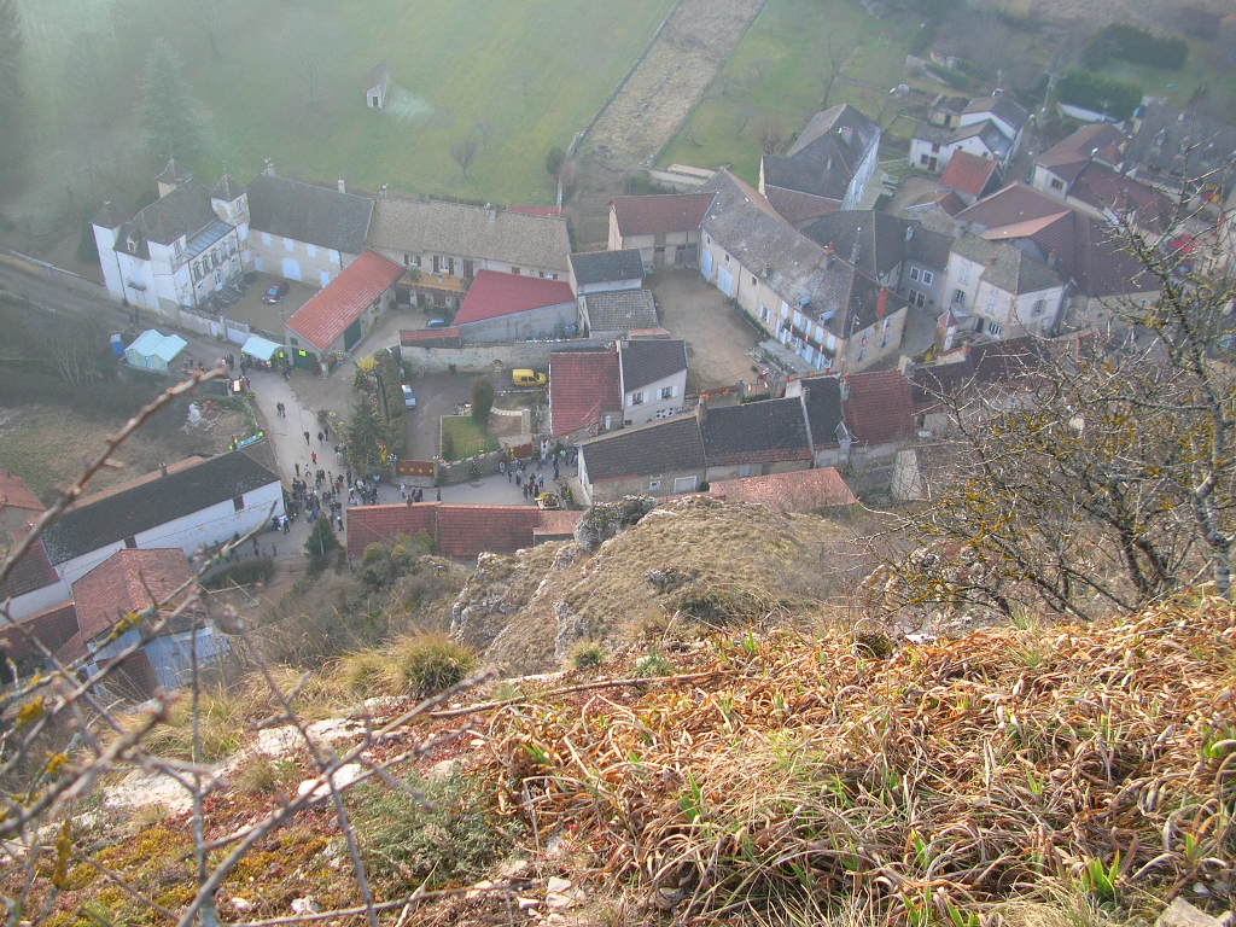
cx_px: 618
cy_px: 464
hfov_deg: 52.6
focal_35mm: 35
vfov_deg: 40.7
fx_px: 1250
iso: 50
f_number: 2.8
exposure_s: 1/64.1
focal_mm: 5.8
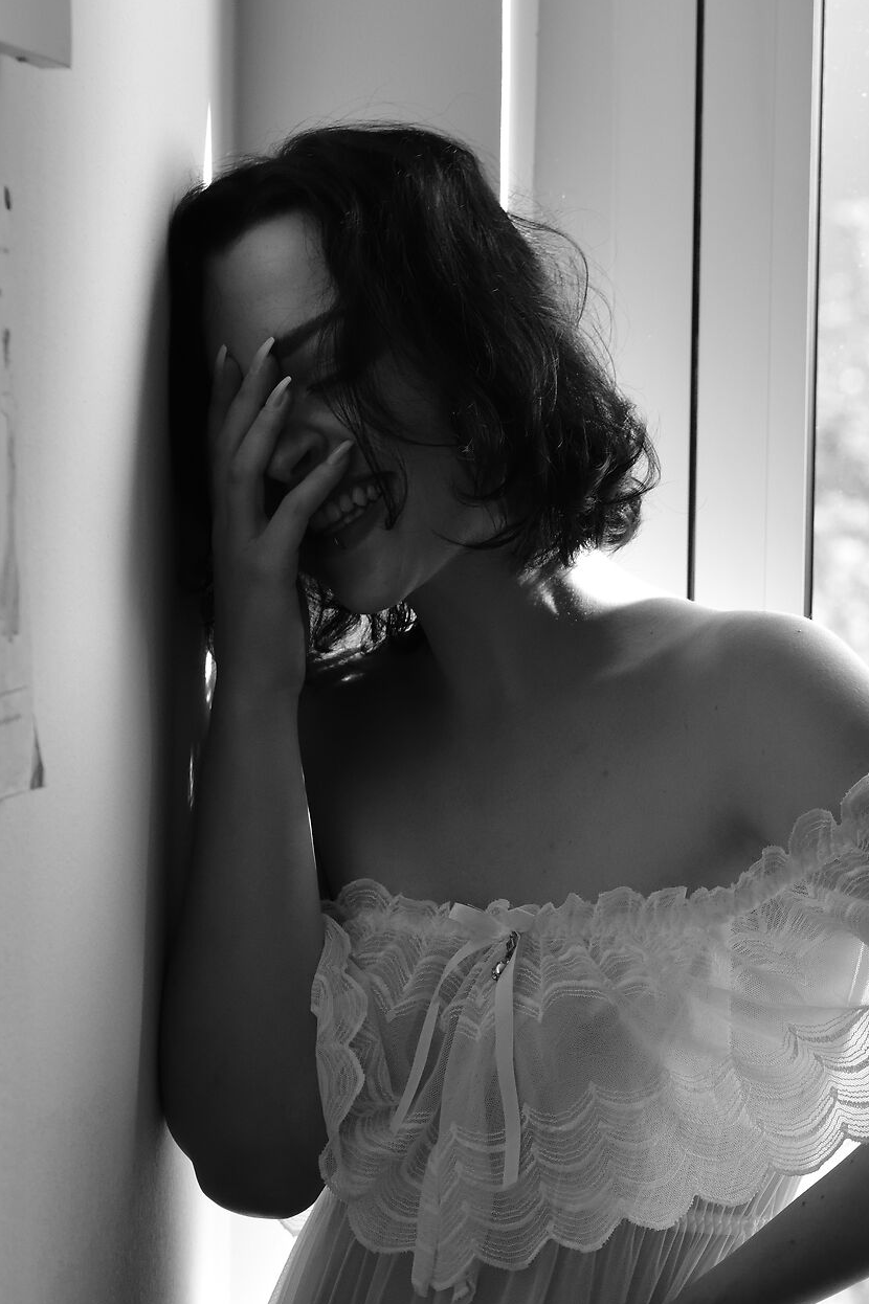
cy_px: 940
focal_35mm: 158
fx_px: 5724
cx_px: 684
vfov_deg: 13.0
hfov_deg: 8.7
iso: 1250
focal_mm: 82
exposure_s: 1/640
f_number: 5
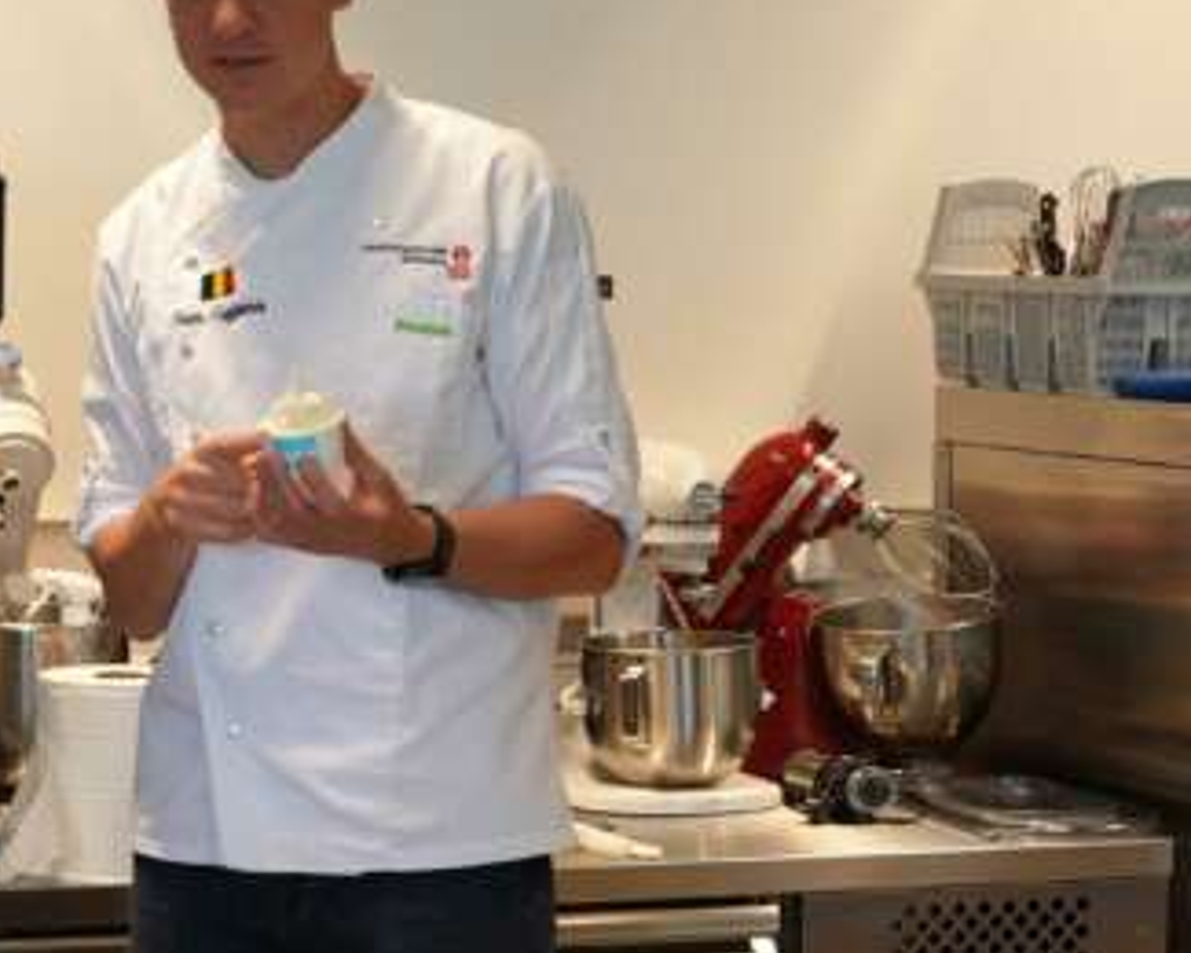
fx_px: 3595
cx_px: -154
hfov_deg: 18.1
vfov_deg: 15.1
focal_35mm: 102
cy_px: 453
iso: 640
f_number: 4
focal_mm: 46
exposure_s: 1/160
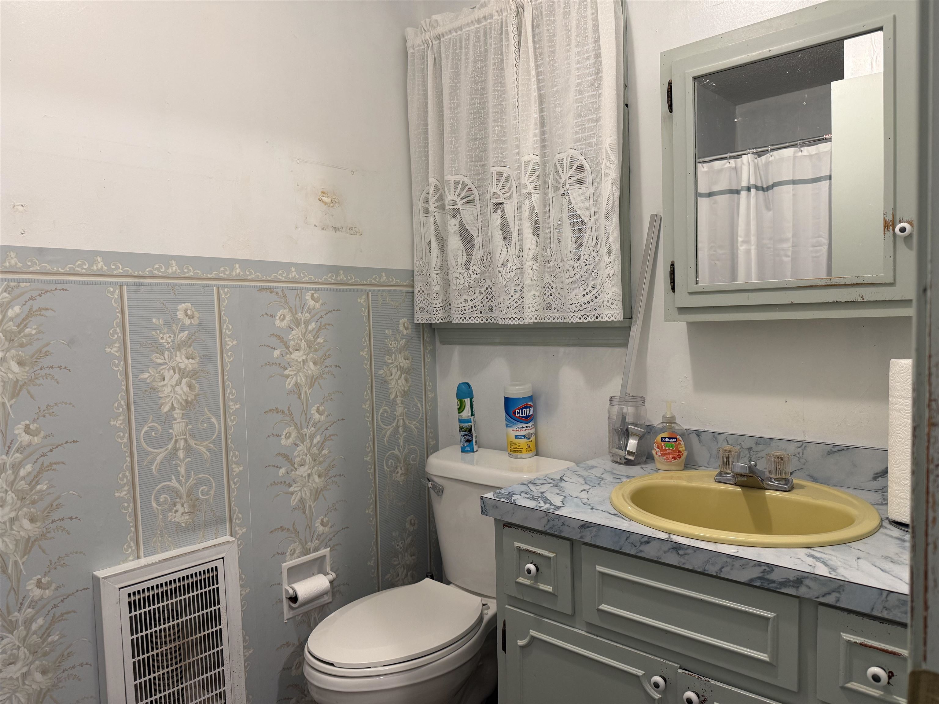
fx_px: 651
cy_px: 352
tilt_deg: -3.5
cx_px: 470
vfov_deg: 56.8
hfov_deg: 71.6
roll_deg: +1.2
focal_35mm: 24
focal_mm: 6.76
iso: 160
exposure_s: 1/60
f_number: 1.78
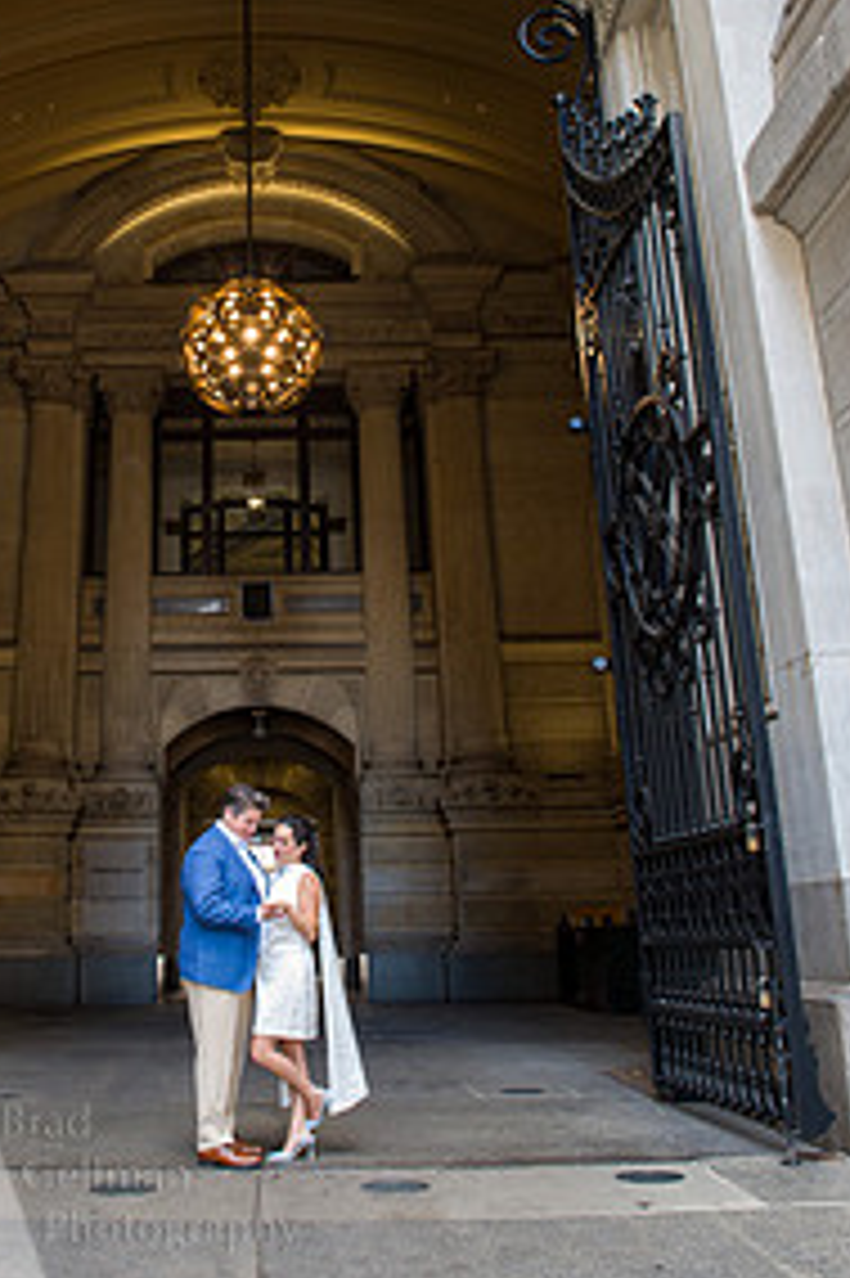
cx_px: 243
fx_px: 1347
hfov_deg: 34.5
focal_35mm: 38
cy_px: 432
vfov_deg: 49.9
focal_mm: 24
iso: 800
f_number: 4.5
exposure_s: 1/200
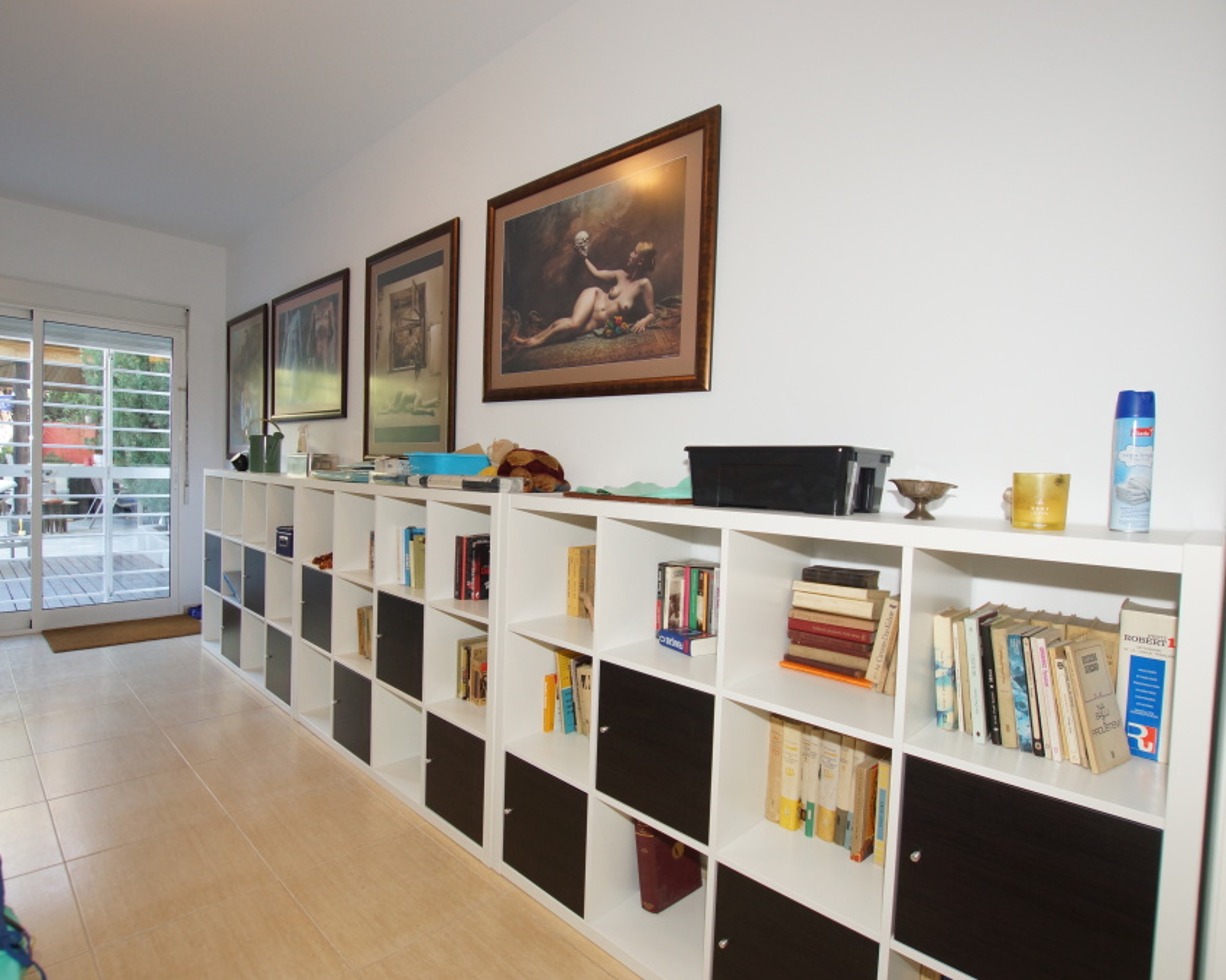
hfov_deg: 89.3
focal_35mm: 17
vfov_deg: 77.0
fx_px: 617
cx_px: 542
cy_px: 492
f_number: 4
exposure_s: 1/60
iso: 400
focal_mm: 10
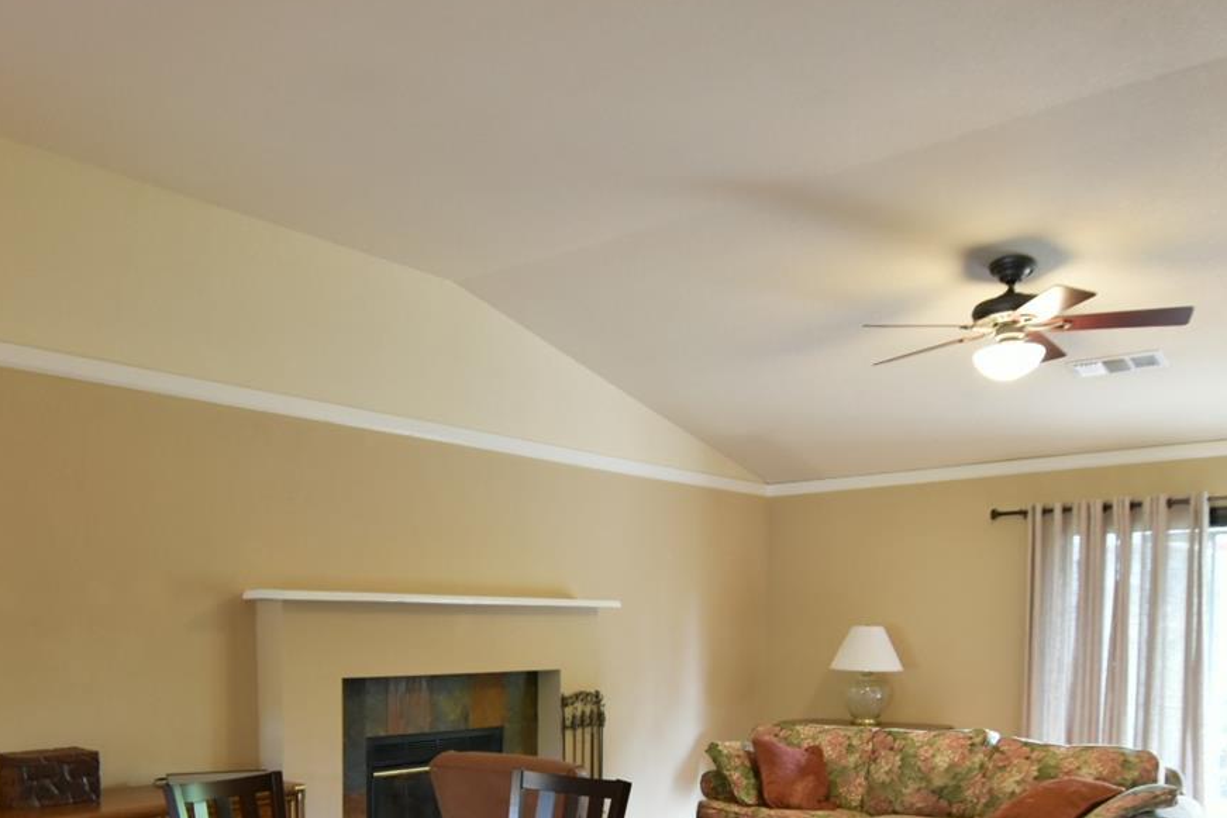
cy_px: 688
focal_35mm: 31
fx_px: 1057
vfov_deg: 40.1
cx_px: 417
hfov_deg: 59.0
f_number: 4
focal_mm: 12
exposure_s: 1/30
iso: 1000
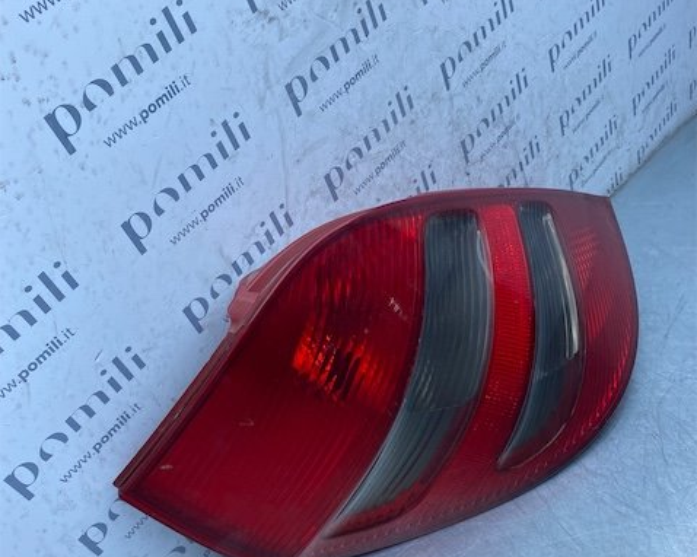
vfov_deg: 43.2
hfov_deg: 52.9
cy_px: 313
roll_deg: +14.0
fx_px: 701
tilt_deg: -35.7
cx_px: 348
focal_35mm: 34
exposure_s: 1/822
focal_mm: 4.25
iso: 32
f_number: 1.8
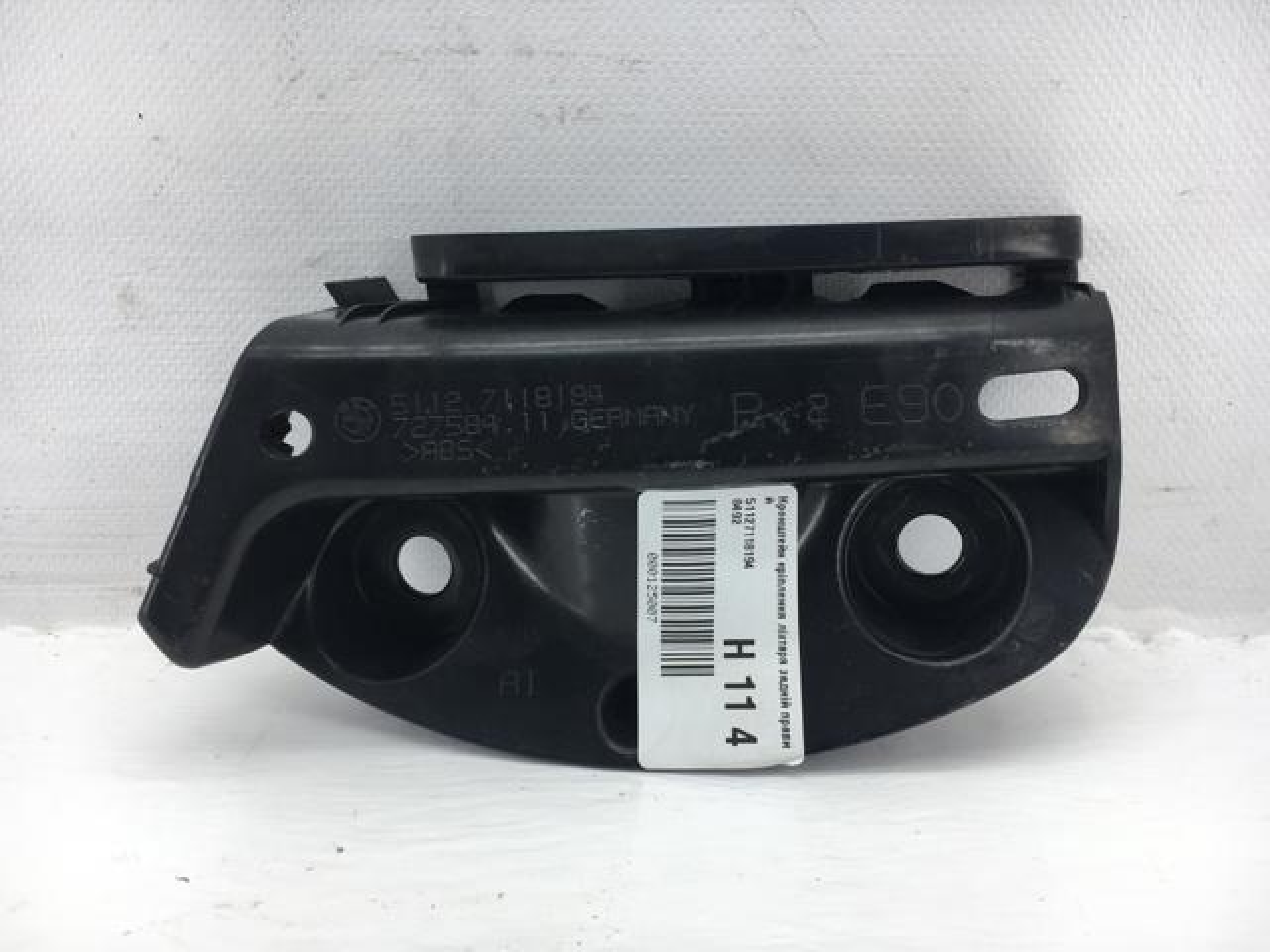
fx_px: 1064
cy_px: 476
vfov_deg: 48.2
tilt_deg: -15.7
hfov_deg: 61.7
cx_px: 635
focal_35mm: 29
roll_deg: -0.4
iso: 25
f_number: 2.2
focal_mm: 4.15
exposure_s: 1/112
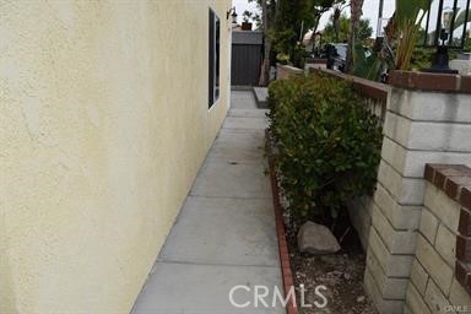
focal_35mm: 27
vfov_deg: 47.9
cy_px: 157
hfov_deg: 67.4
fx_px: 353
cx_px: 236
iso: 100
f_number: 8
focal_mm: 18
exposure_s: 1/200
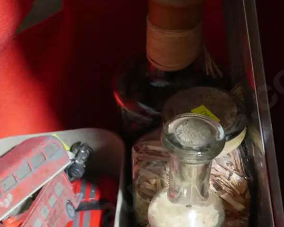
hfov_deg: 16.6
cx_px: 133
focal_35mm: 116
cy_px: 196
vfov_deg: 13.2
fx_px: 974
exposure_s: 1/40
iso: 3200
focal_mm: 32
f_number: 5.4
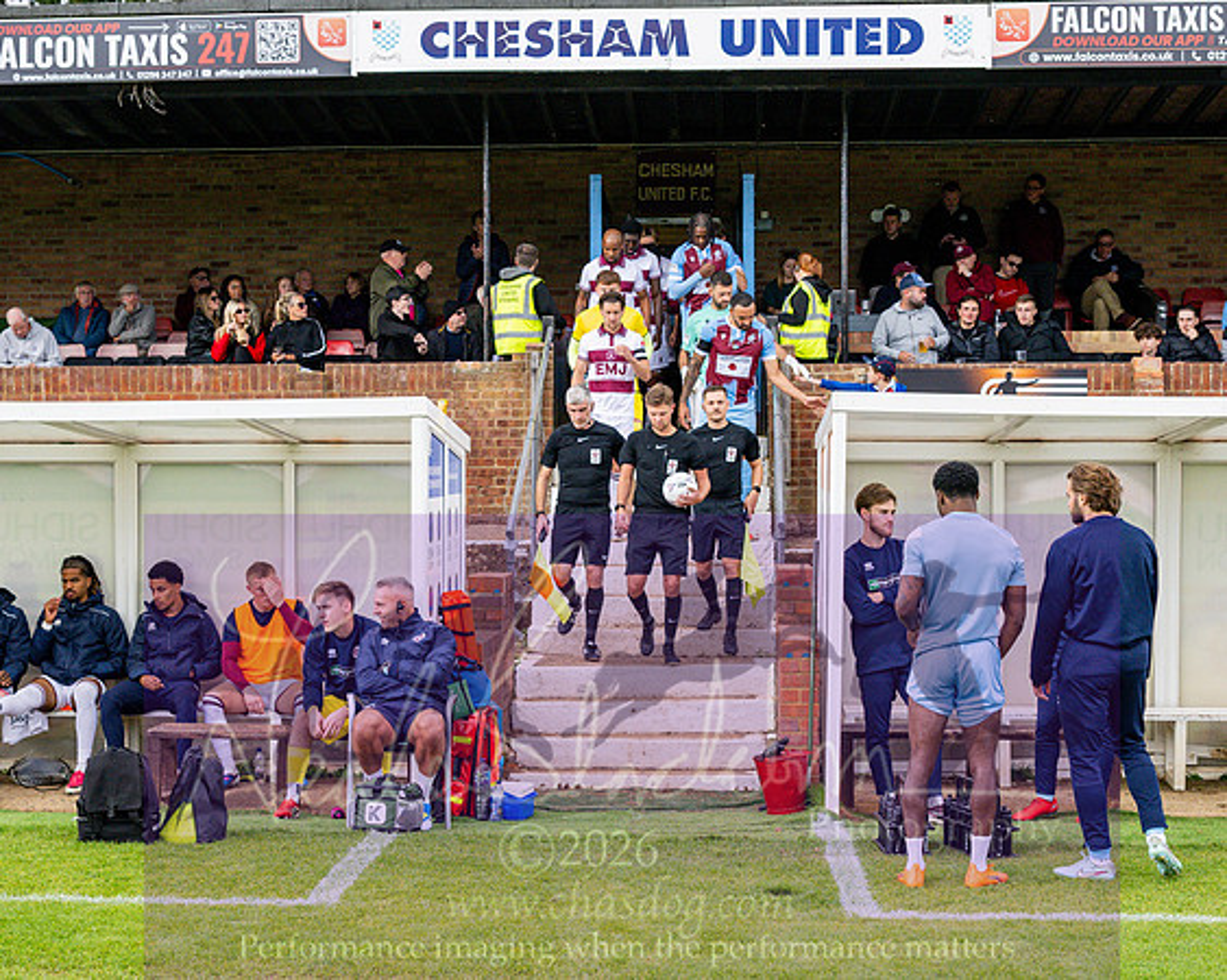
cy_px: 539
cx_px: 543
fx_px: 2401
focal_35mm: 66
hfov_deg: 28.6
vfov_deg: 23.1
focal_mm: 35
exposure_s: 1/400
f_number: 5
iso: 400
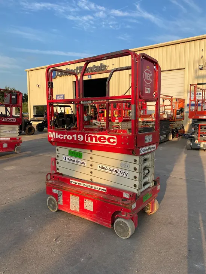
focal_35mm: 26
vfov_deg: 67.3
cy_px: 137
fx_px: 206
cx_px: 103
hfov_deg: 53.1
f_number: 1.8
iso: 32
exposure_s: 1/927
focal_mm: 4.25
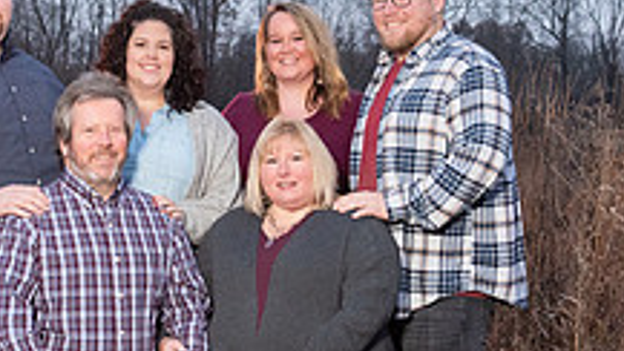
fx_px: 1704
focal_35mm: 103
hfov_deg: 20.7
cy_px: 145
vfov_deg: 11.8
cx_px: 199
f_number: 5.6
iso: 2000
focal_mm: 36
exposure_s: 1/200
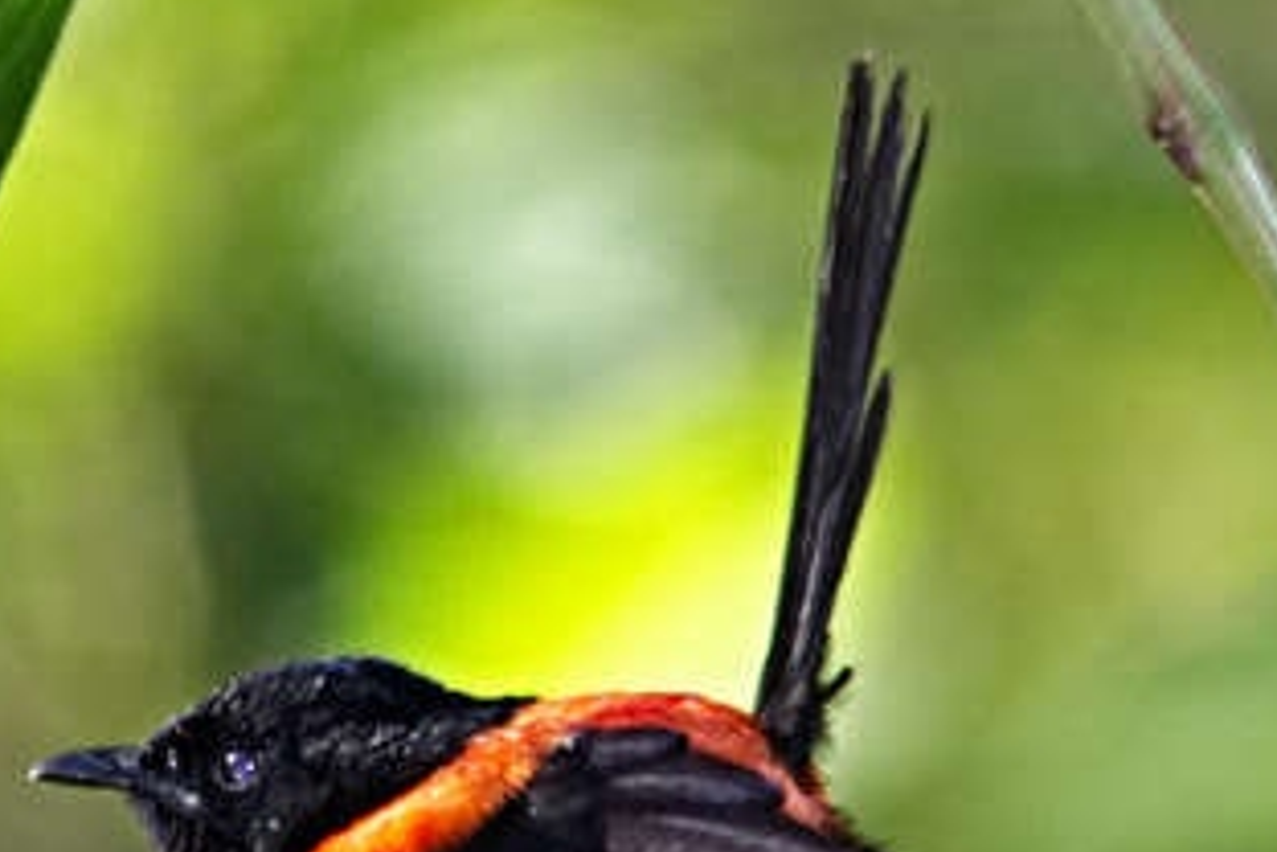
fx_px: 136345
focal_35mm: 3844
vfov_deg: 0.4
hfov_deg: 0.5
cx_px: -250
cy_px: 465
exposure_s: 1/250
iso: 360
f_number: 6.3
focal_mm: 500
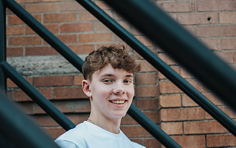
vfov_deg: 22.9
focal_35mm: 56
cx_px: 118
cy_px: 111
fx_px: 360
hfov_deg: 36.3
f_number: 1.8
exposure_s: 1/1250
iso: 900
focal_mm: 35
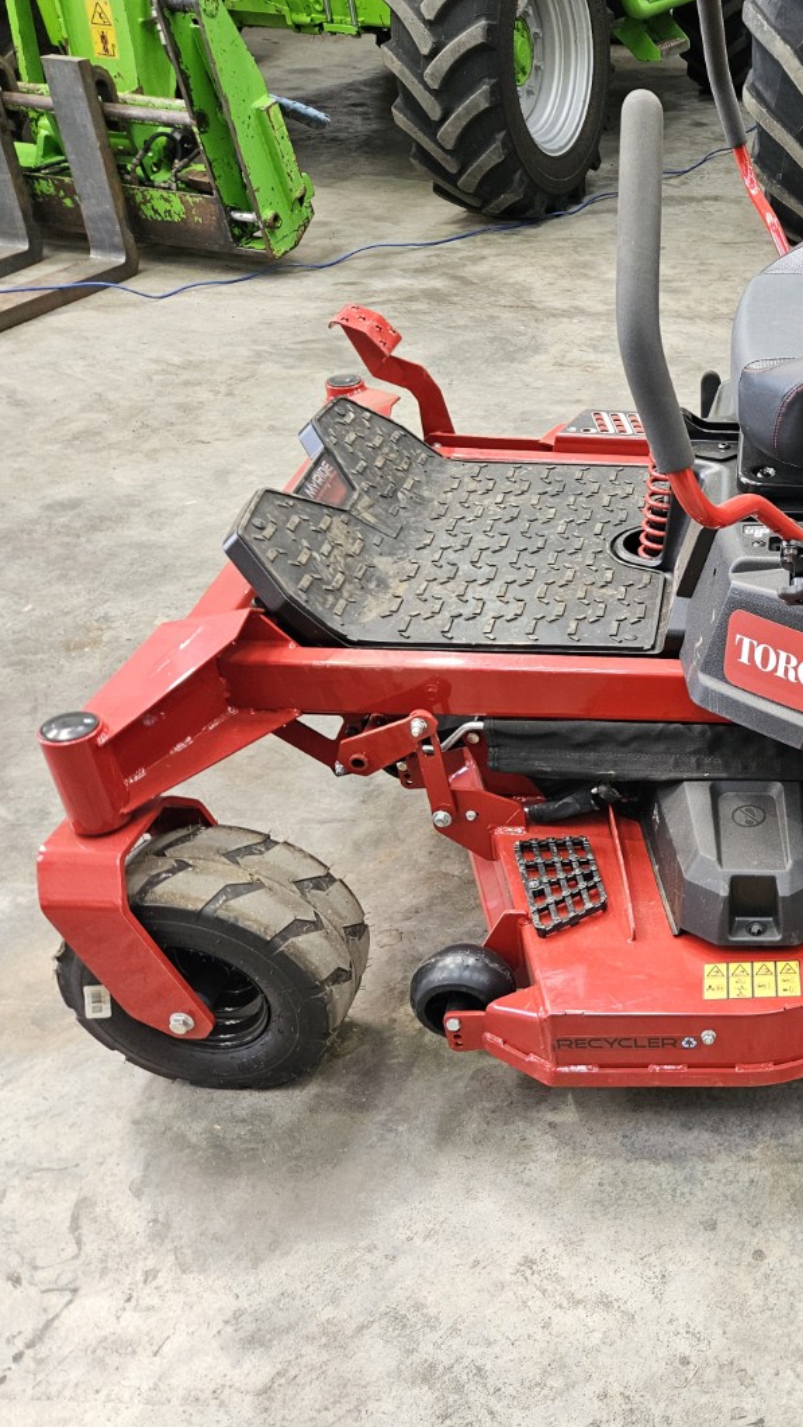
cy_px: 711
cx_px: 851
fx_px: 1287
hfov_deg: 31.3
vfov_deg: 58.0
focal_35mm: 34
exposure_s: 1/180
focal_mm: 5.4
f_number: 1.8
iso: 200
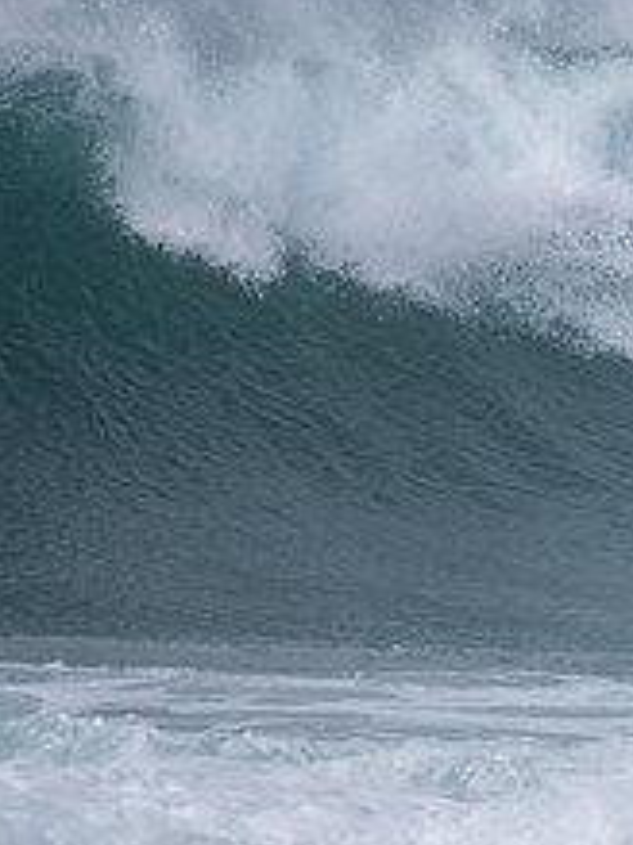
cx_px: 1046
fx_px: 33484
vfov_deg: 1.4
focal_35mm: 1372
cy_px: 264
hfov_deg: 1.1
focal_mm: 500
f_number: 5.6
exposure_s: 1/1000
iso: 100
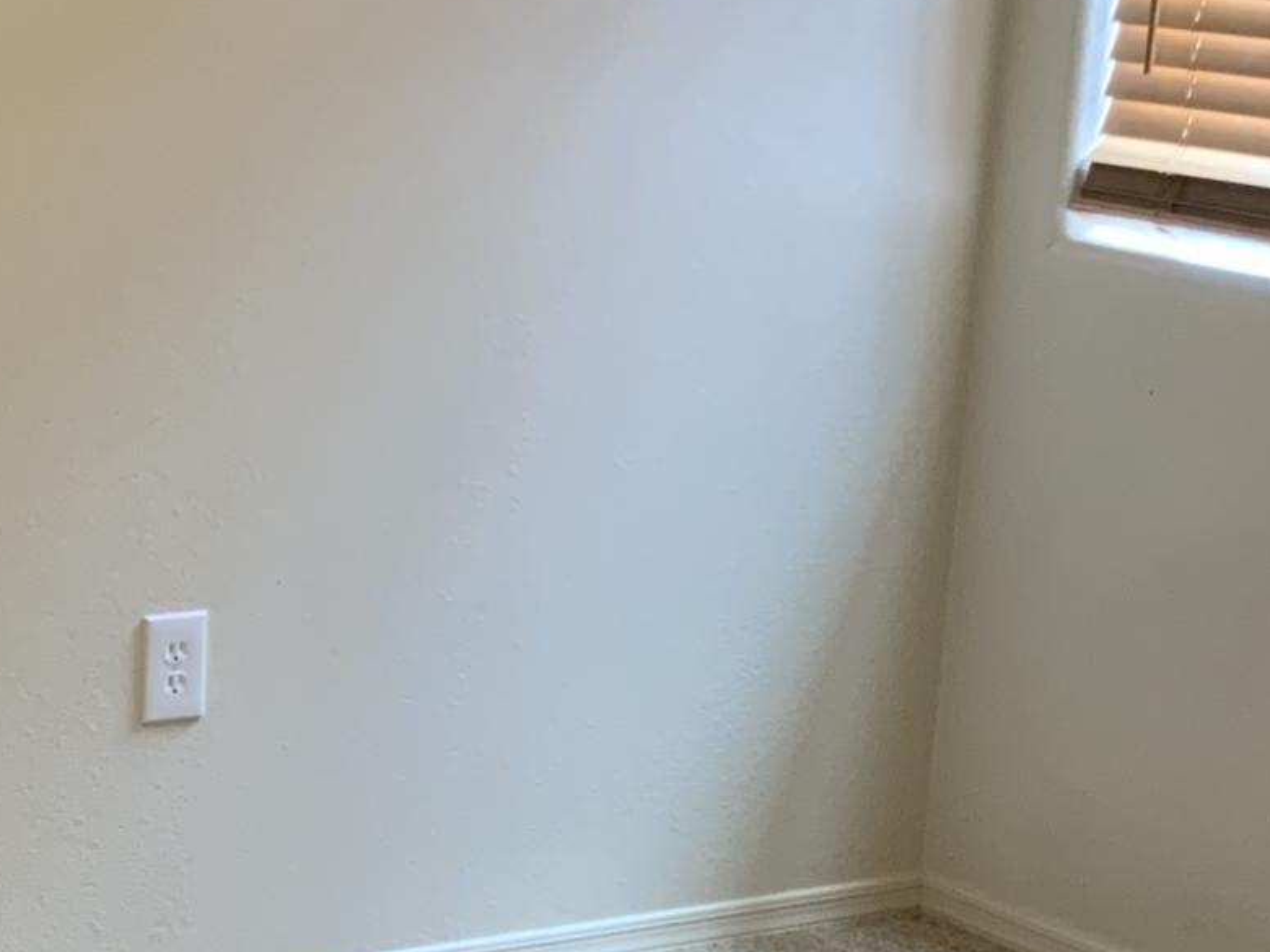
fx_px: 3669
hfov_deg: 19.1
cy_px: 895
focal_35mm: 100
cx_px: 21
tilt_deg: -14.9
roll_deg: +0.0
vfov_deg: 14.6
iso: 250
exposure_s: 1/60
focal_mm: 4.25
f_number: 1.8
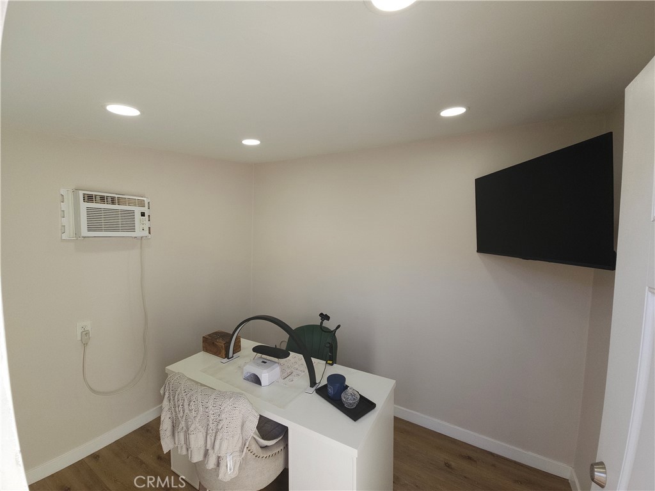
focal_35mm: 13
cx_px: 328
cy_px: 246
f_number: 2.2
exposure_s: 1/120
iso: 64
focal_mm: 2.2
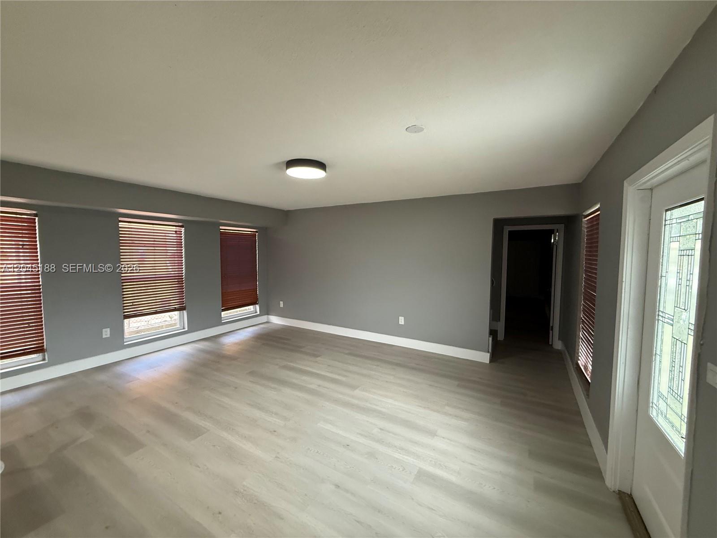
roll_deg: +0.1
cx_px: 358
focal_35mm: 14
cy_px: 269
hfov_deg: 102.1
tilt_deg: -2.1
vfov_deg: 85.7
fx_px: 290
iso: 320
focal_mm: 2.22
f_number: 2.2
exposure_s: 1/120
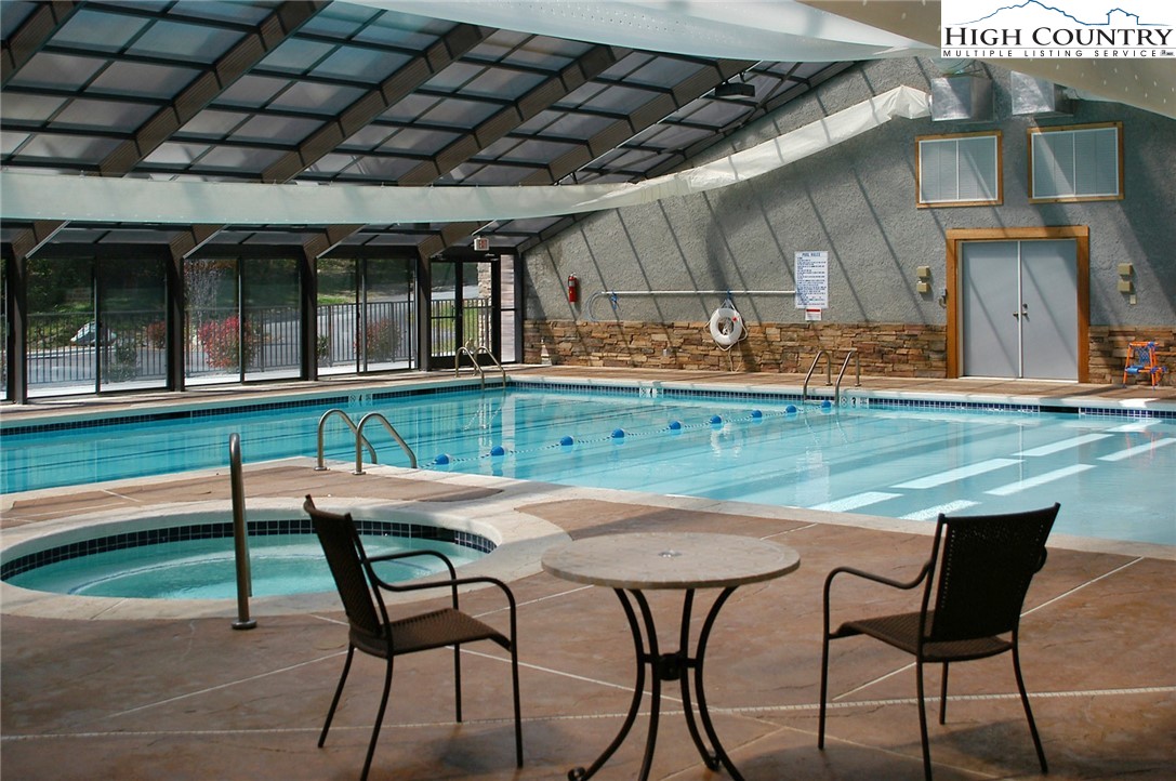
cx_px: 588
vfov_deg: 31.8
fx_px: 1370
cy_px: 390
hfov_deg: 46.4
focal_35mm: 42
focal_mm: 28
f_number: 4.5
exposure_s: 1/1250
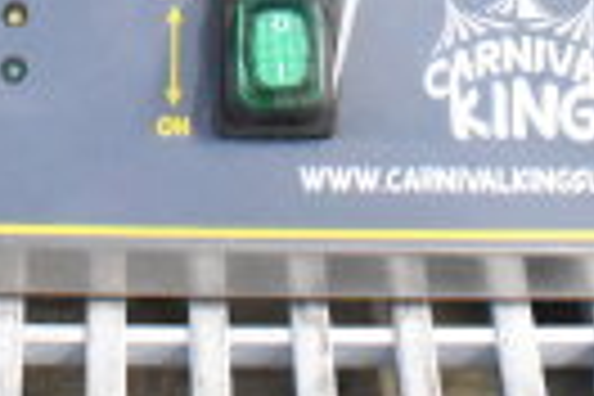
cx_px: 58
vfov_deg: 10.0
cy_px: -461
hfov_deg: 16.2
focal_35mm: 125
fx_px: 2062
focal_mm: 18
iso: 9000
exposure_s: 1/30
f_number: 3.5
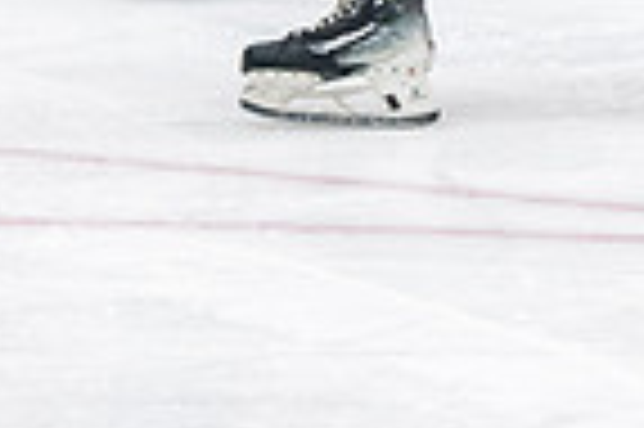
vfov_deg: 2.5
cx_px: 610
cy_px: -493
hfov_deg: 3.8
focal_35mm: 536
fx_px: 9577
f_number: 3.2
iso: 2500
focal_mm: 102
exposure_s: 1/640
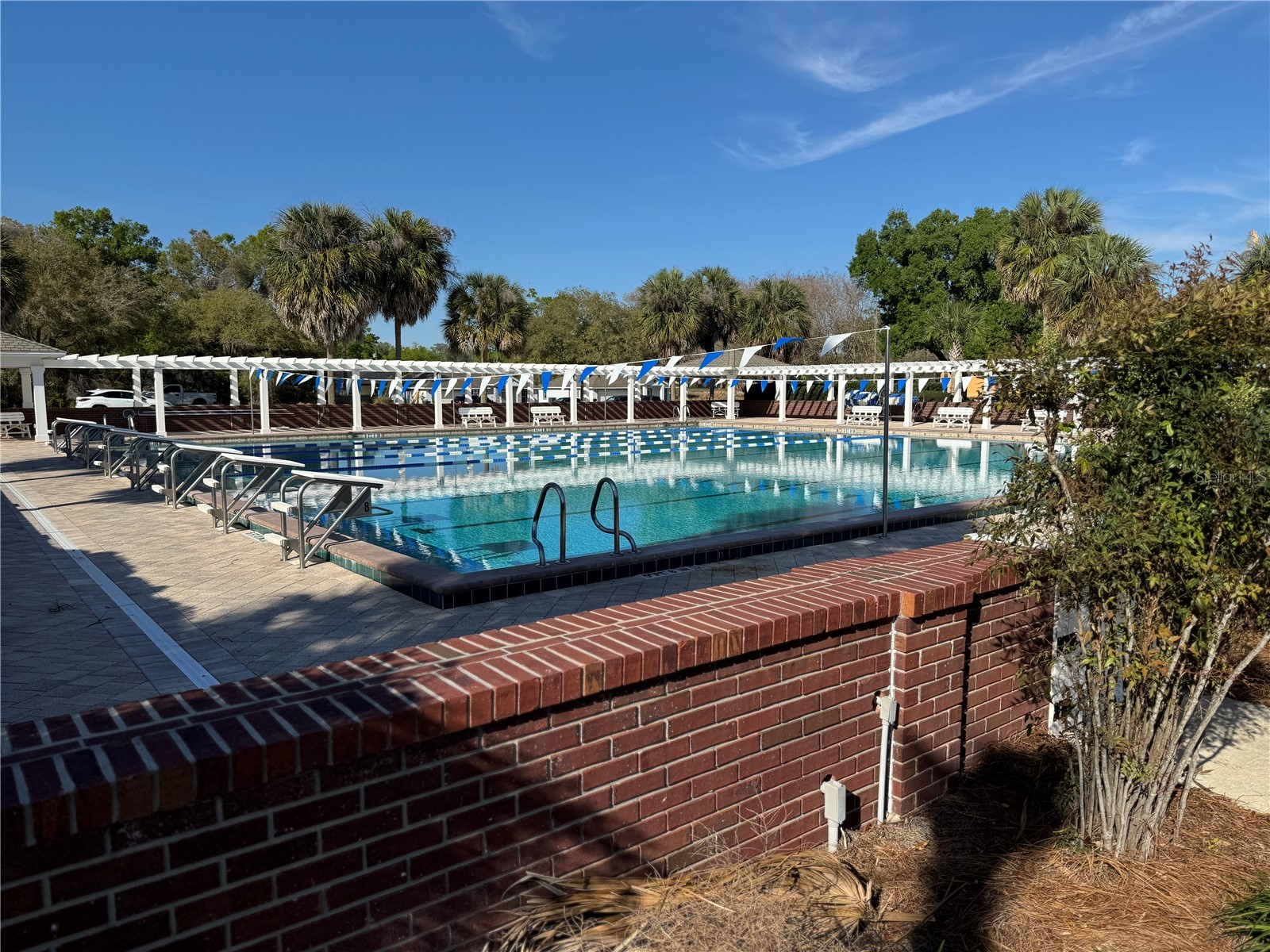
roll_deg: +0.1
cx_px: 635
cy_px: 476
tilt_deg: -5.5
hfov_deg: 71.6
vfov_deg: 56.8
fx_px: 881
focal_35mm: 24
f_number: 1.78
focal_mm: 6.76
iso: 80
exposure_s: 1/5814
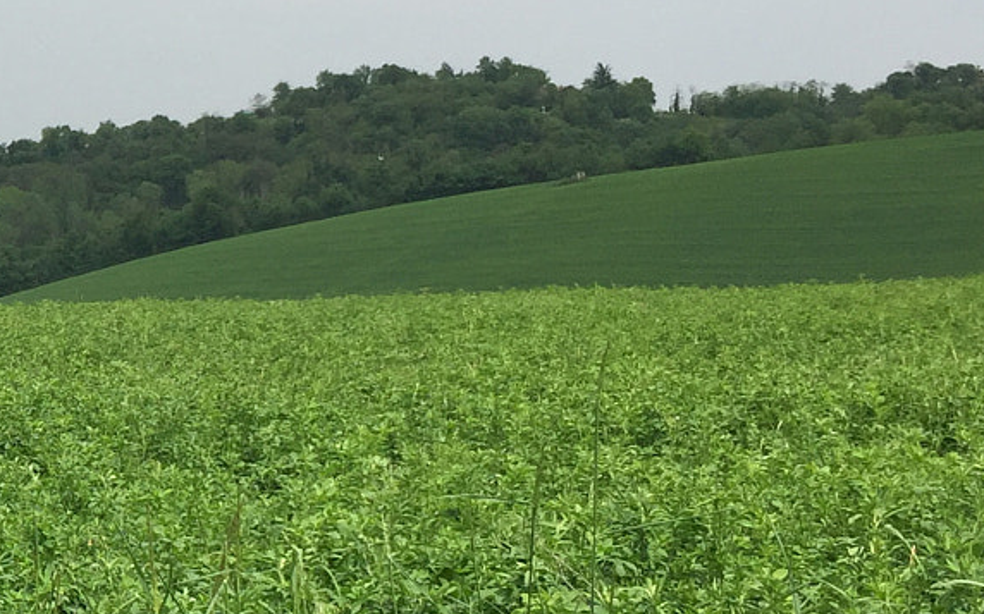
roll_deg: -0.5
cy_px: 396
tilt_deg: -4.4
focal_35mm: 86
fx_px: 2305
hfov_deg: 22.4
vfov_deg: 15.2
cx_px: -174
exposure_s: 1/2326
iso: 32
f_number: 2.2
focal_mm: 4.15
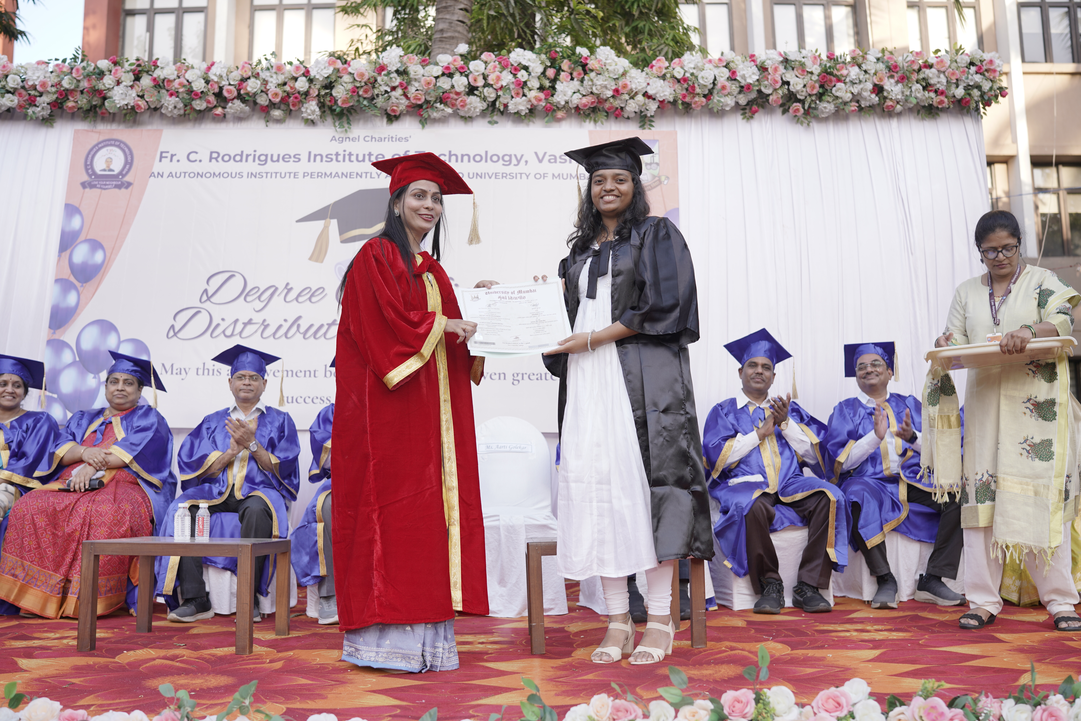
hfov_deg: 54.4
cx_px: 540
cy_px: 360
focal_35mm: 35
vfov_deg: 37.9
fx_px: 1051
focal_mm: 35
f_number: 2.8
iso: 100
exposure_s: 1/160
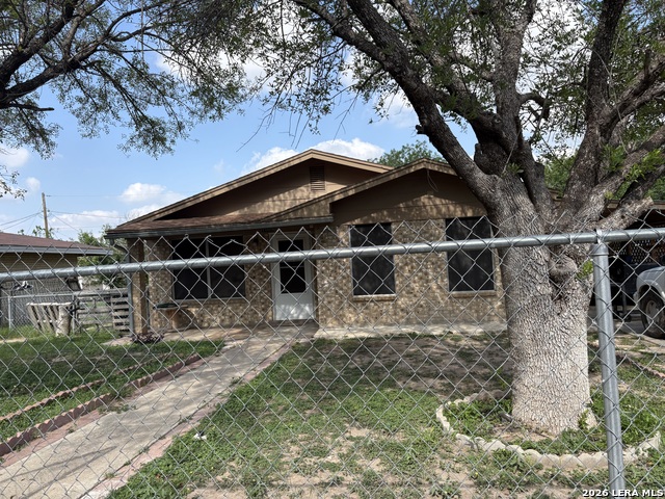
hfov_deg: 67.3
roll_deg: +3.6
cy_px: 250
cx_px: 332
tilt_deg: +0.5
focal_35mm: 26
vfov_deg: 53.1
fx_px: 499
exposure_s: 1/1667
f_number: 1.6
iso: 50
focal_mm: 5.96
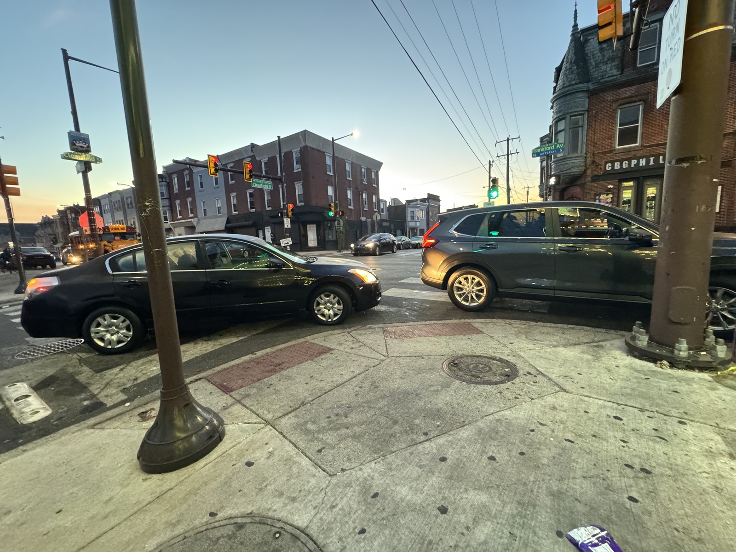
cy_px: 276
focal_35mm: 14
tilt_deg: -8.4
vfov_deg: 85.7
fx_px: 298
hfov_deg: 102.1
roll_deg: +2.8
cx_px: 368
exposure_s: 1/60
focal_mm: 2.22
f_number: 2.2
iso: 1000
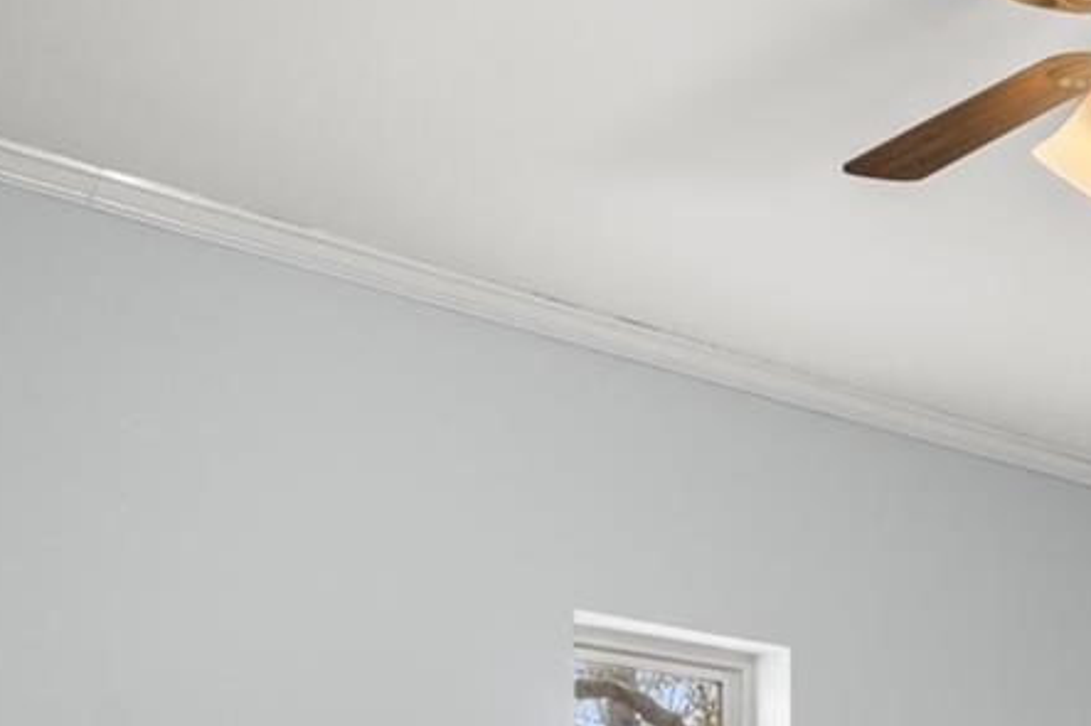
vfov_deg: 18.7
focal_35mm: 65
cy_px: 1056
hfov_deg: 26.8
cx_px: 1362
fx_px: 1969
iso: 320
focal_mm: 18
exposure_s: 1.6
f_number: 8
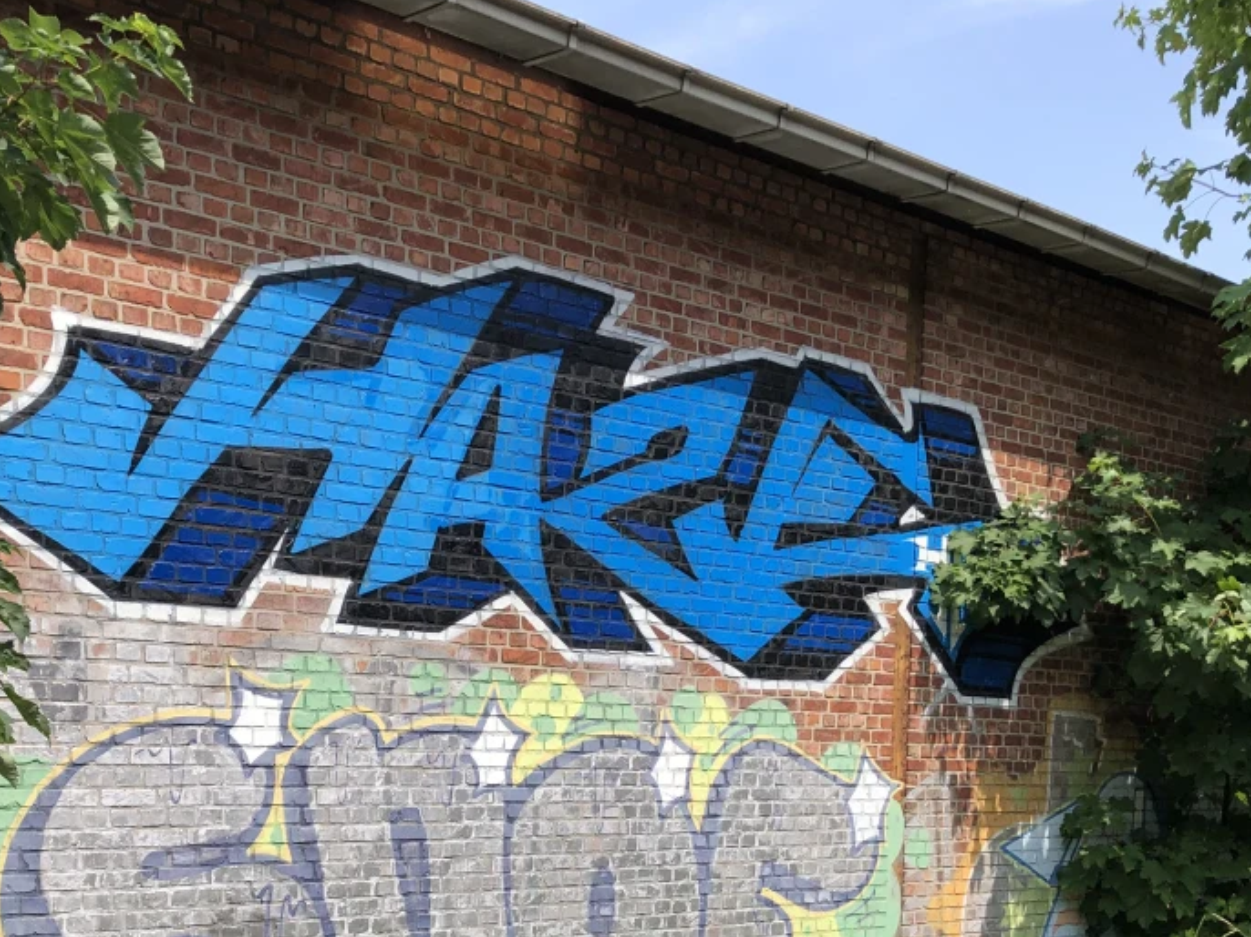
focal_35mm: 49
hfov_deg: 38.7
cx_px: 489
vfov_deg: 28.8
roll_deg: -1.7
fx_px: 1770
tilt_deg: -1.1
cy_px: 797
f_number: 1.8
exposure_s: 1/1066
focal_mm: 4
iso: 20
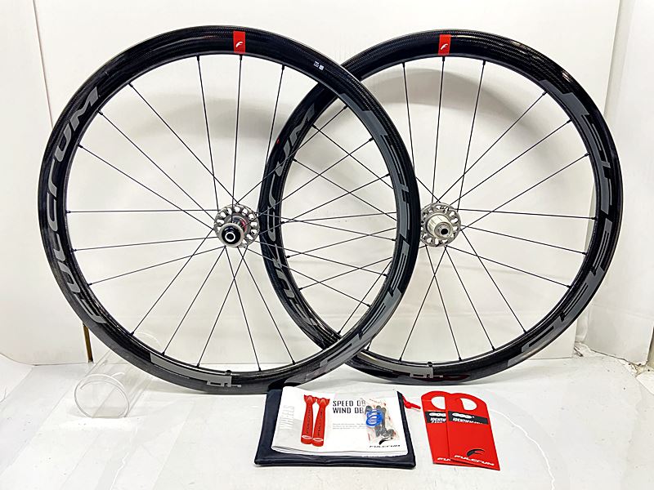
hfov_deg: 67.3
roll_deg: -0.9
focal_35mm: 26
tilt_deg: -16.8
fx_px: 491
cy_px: 245
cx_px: 327
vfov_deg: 53.1
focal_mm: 4.25
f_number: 1.8
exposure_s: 1/25
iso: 640
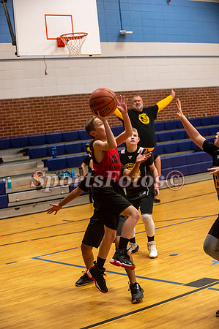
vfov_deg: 28.9
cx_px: 110
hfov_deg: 19.4
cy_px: 164
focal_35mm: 70
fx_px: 640
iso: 5000
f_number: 4
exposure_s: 1/500
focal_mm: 70
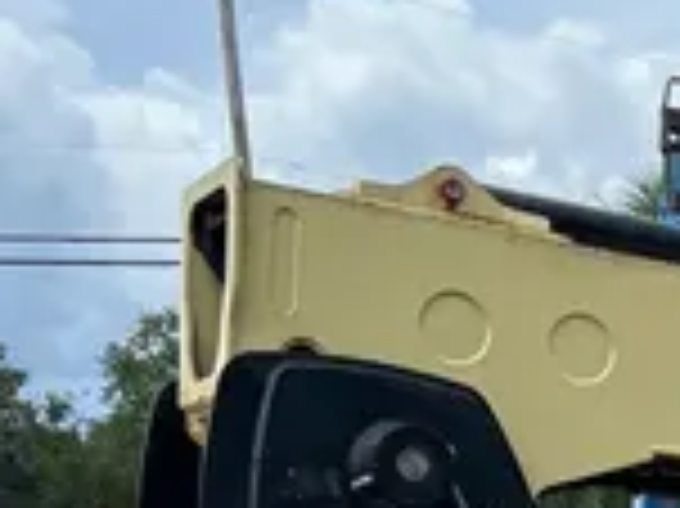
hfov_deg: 18.0
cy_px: 762
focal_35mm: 95
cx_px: 1076
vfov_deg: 14.5
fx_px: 1865
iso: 50
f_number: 1.5
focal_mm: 5.7
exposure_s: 1/1838
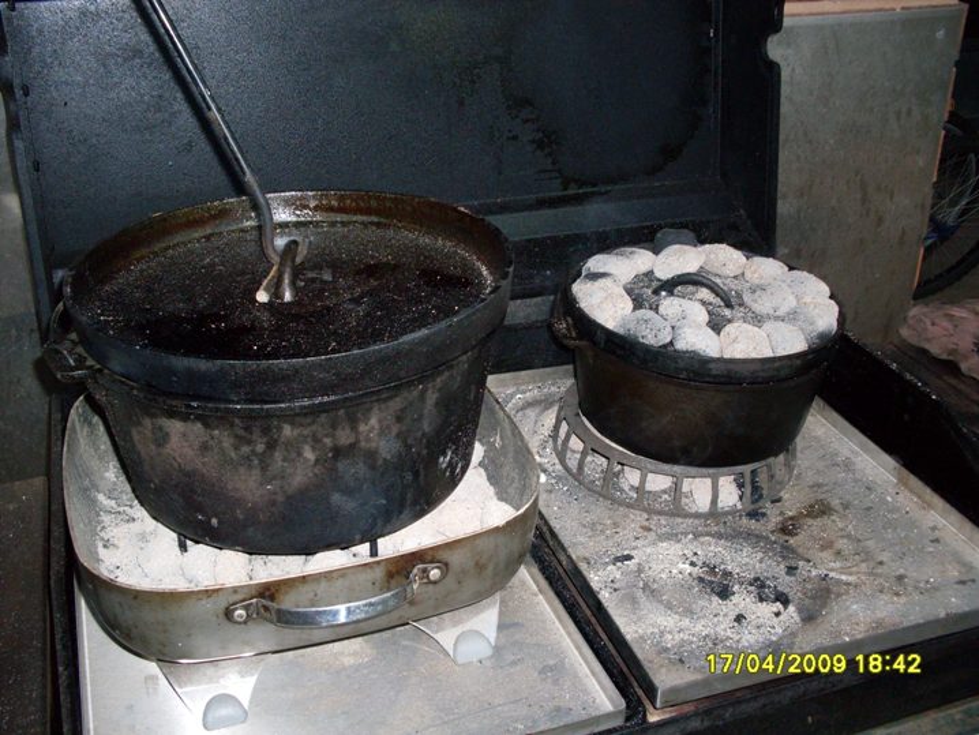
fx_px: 1075
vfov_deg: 37.7
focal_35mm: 38
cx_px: 490
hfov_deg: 49.0
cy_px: 368
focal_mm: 6.3
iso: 100
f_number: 2.8
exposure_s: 1/45
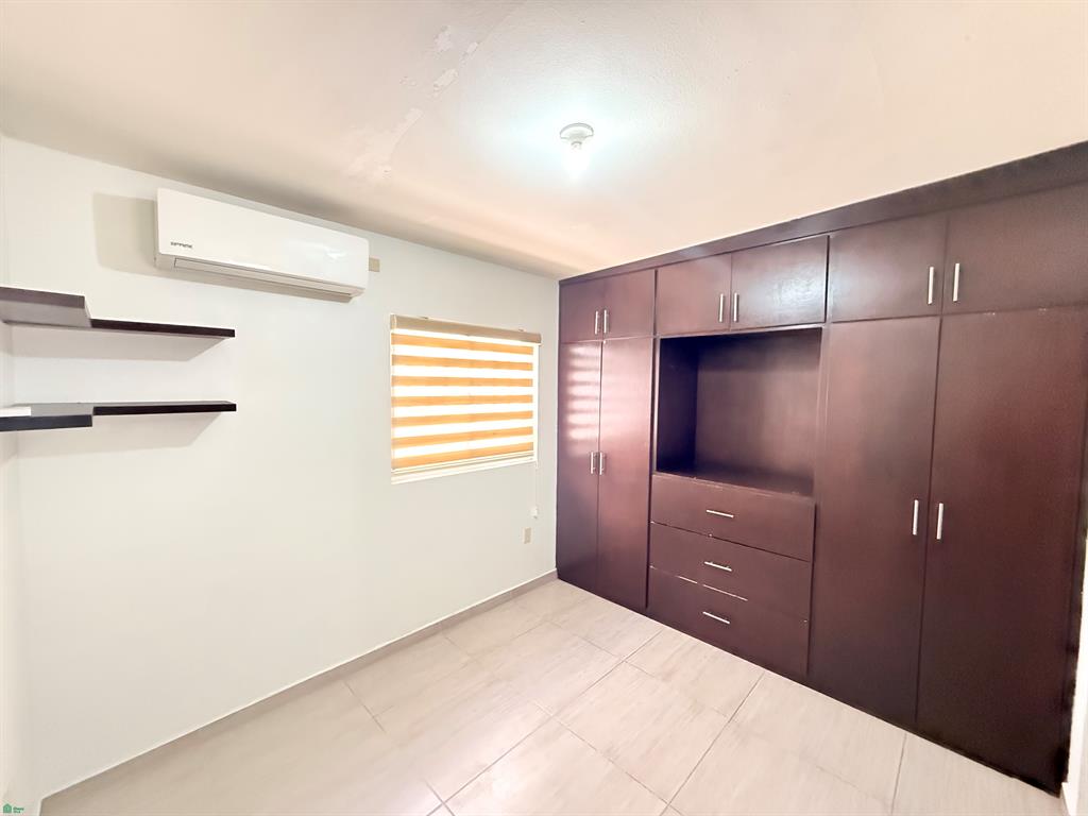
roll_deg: -0.5
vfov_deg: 85.7
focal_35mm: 14
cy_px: 408
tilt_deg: -2.6
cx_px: 544
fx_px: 440
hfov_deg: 102.1
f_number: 2.2
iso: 1250
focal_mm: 2.22
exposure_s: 1/40
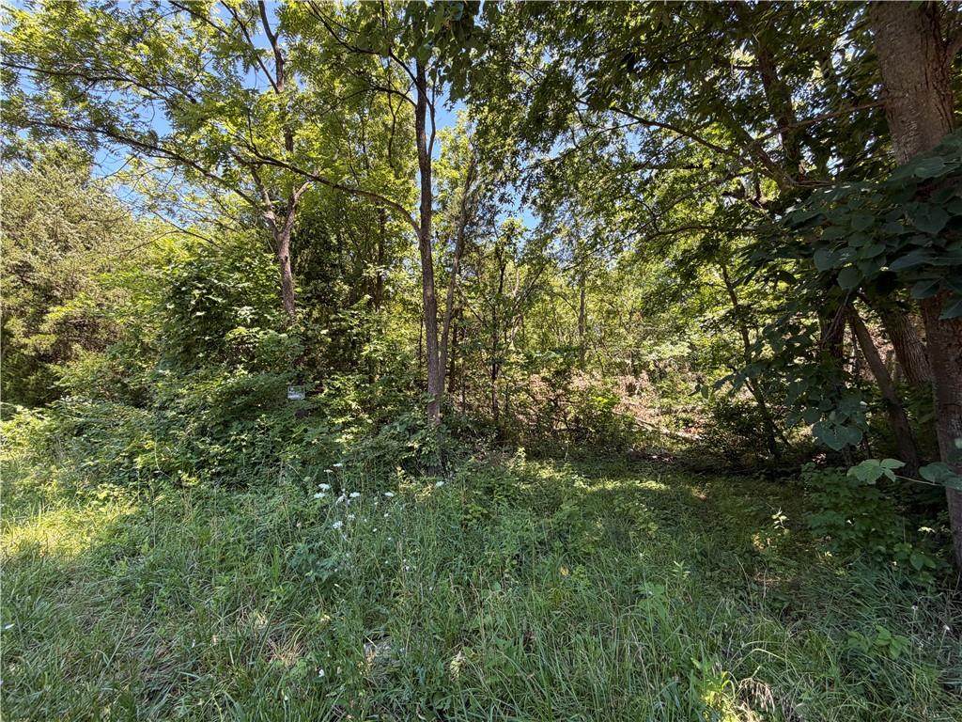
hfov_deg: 102.1
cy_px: 361
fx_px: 389
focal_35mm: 14
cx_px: 481
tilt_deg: +5.8
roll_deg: -2.3
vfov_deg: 85.7
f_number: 2.2
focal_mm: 2.22
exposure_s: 1/121
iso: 50
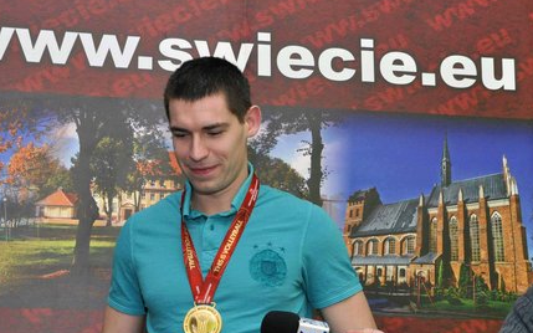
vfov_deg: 17.5
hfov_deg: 27.8
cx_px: 235
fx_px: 1075
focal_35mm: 74
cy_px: 257
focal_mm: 32
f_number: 13
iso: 1250
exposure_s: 1/60
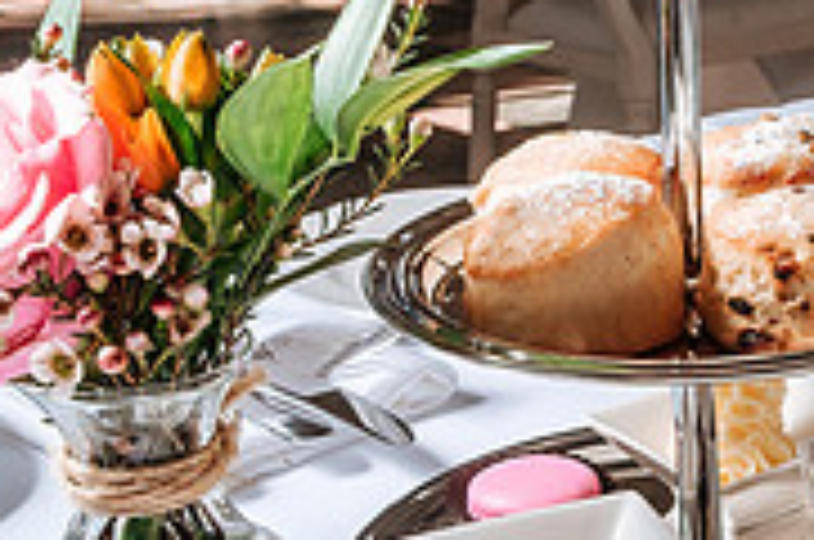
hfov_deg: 23.6
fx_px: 1806
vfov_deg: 17.0
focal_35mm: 80
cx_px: 926
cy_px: 368
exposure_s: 1/60
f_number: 8
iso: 160
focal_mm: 16
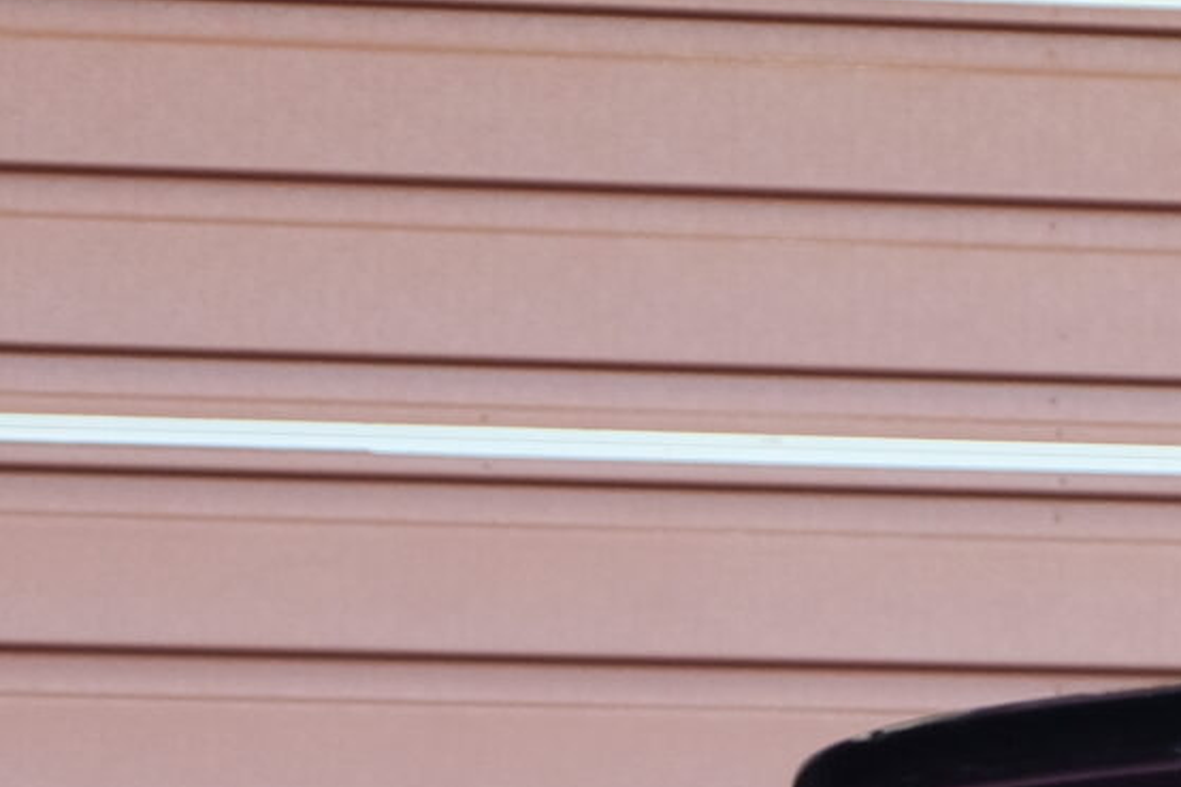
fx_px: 9707
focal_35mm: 296
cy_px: 1735
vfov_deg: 4.6
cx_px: 1362
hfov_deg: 6.9
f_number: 4
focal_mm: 42.5
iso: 400
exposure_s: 1/80
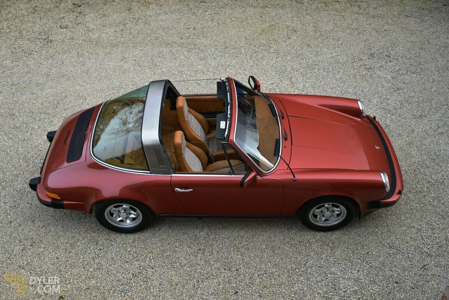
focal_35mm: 39
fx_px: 486
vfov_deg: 34.2
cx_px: 224
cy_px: 150
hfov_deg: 49.6
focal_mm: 26
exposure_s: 1/250
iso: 200
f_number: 3.8
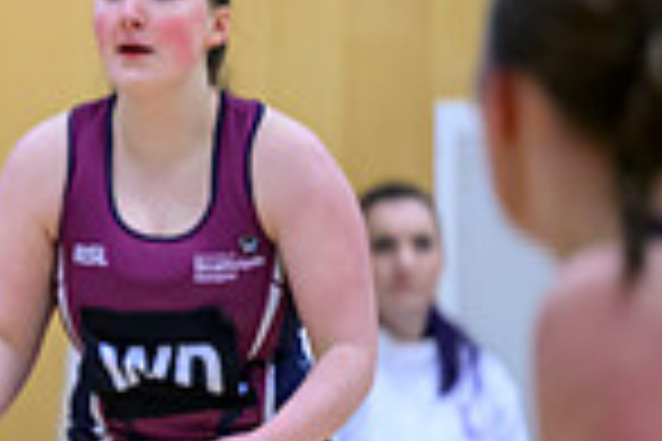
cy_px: 236
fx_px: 14508
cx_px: -513
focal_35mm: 789
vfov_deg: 1.7
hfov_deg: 2.6
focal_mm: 200
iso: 3200
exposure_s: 1/1000
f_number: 2.8
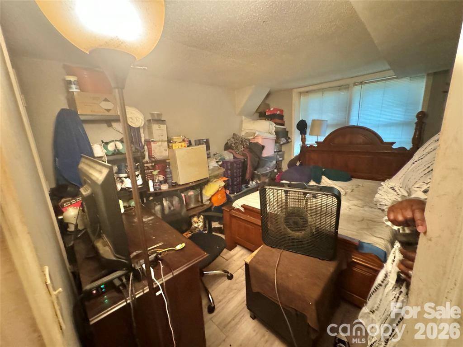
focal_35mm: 14
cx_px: 232
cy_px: 174
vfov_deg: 85.7
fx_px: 187
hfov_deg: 102.1
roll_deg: +4.4
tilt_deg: -14.0
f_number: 2.2
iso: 1250
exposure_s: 1/30
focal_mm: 2.22
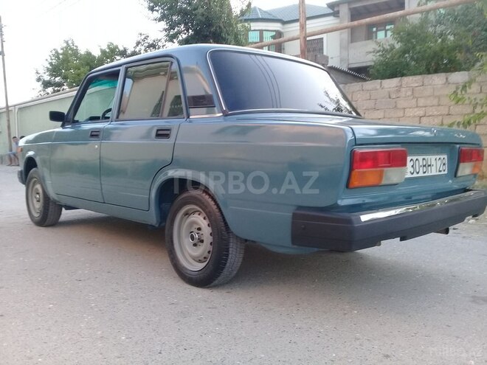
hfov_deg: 58.4
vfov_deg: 45.4
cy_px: 182
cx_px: 244
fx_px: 436
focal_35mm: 31
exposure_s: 1/100
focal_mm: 3.3
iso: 64
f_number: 2.2
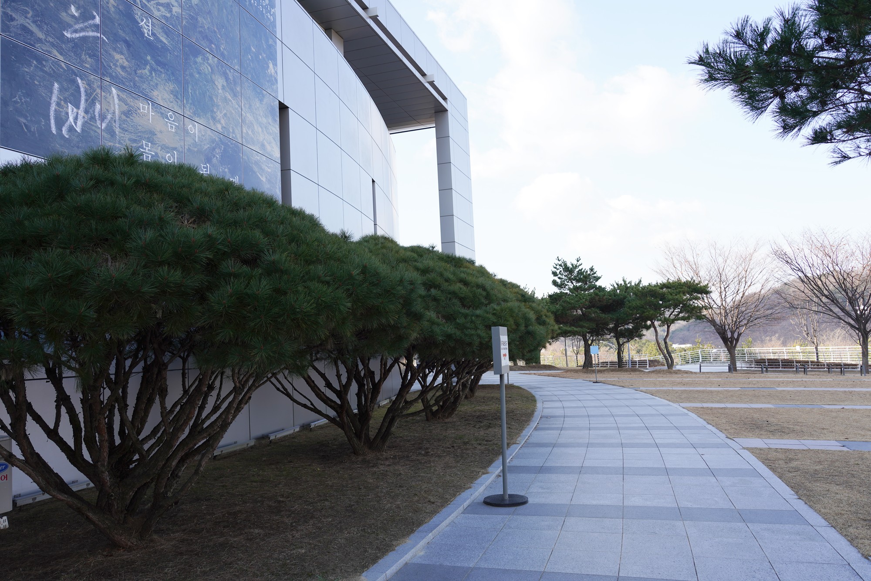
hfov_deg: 65.5
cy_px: 290
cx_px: 436
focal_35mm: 28
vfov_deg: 46.4
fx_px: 677
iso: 100
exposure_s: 1/100
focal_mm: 28
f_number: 7.1
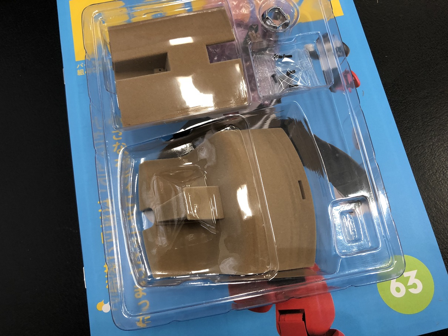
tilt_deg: -74.6
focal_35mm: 28
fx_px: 362
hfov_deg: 63.4
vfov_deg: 49.8
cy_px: 168
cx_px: 224
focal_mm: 3.99
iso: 25
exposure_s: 1/33
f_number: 1.8
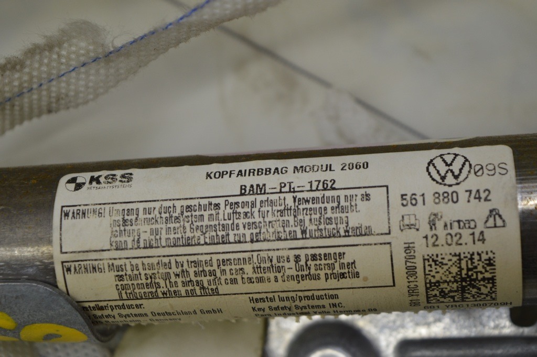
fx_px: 1230
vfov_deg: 16.5
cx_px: 268
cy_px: 178
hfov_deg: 24.6
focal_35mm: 82
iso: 400
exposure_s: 1/60
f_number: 6.3
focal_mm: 55
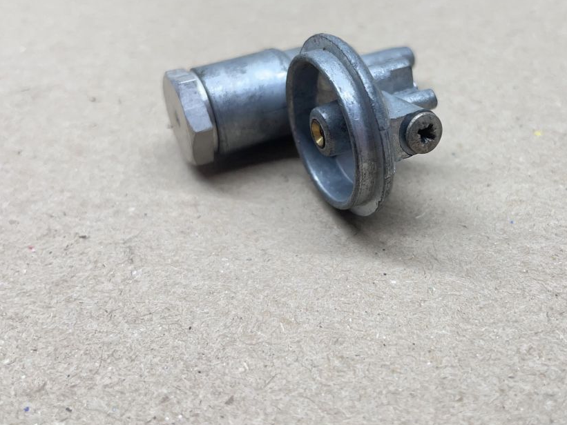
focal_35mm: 38
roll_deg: +5.4
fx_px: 623
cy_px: 148
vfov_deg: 37.4
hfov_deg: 48.5
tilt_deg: -38.6
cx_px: 358
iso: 64
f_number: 1.6
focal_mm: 4.2
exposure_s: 1/100
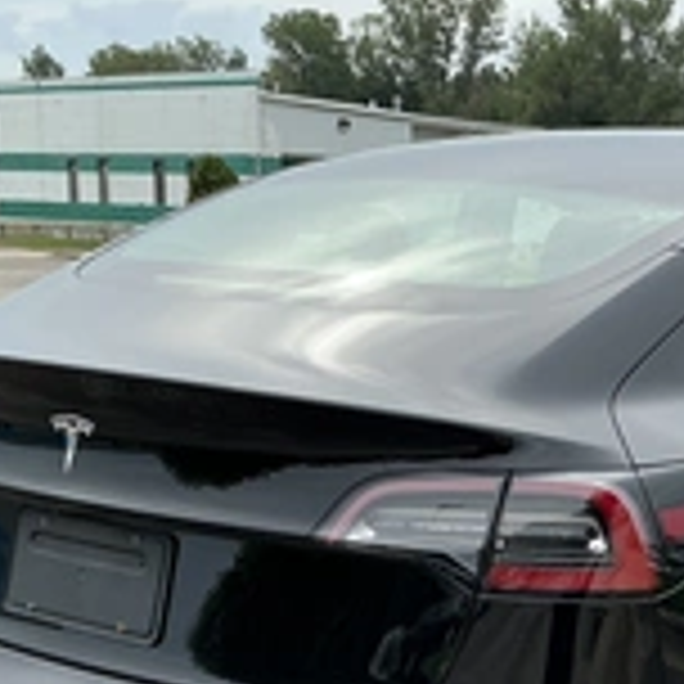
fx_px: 1453
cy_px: 536
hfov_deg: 26.1
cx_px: 531
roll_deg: -1.9
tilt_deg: -12.2
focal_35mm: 65
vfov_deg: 26.1
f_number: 1.8
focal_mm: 3
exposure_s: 1/709
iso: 25
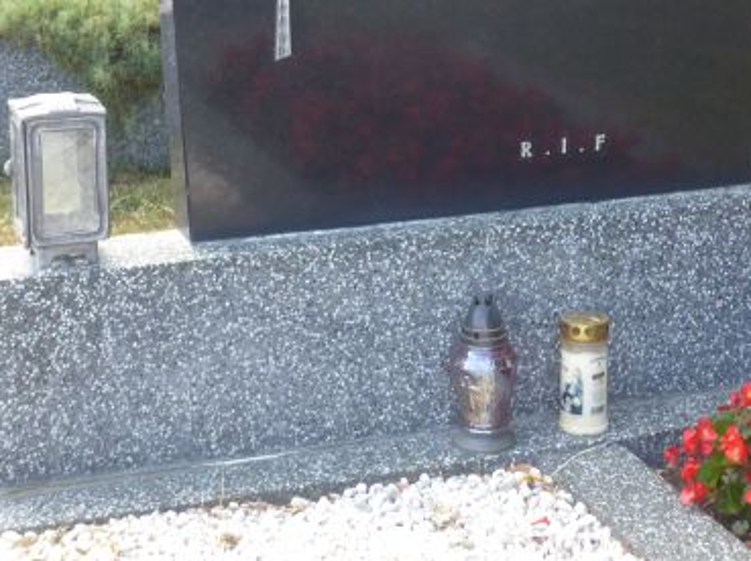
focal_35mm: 89
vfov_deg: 16.3
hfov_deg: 22.0
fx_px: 1929
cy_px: 41
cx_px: 419
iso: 200
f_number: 3.9
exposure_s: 1/125
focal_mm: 7.4
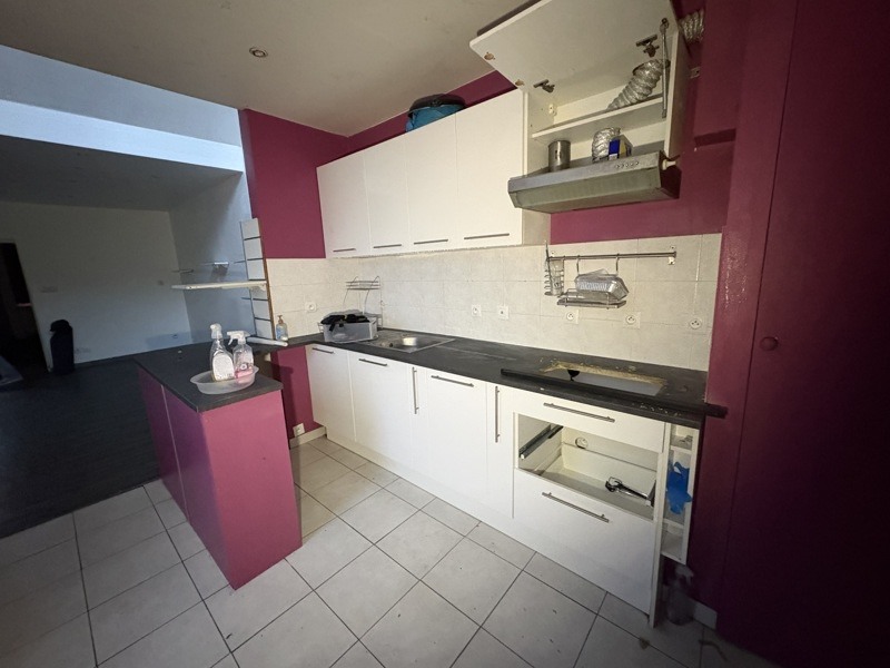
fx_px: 360
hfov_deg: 102.1
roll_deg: +1.7
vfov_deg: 85.7
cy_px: 334
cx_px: 445
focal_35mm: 14
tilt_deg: -10.2
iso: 1000
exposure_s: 1/43
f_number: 2.2
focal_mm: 2.22
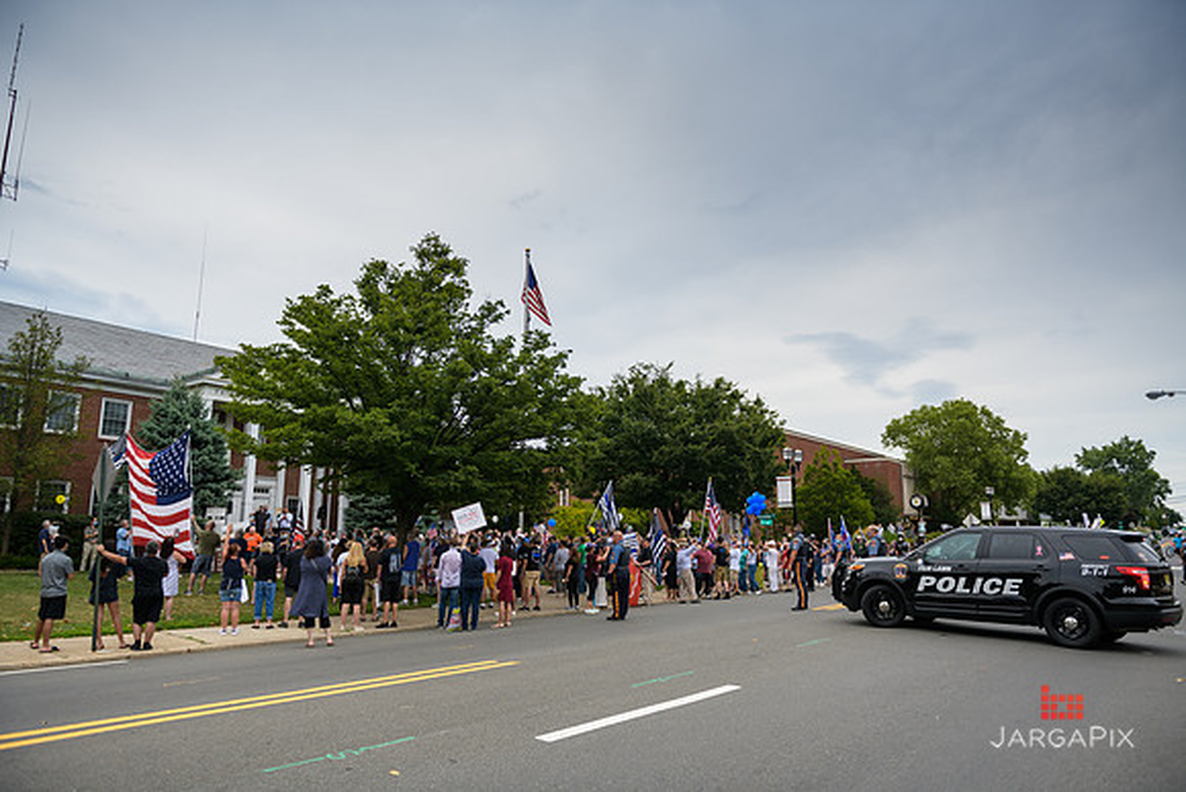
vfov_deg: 53.2
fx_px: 791
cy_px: 396
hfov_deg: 73.7
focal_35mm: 24
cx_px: 593
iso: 200
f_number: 3.2
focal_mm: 24
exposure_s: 1/320
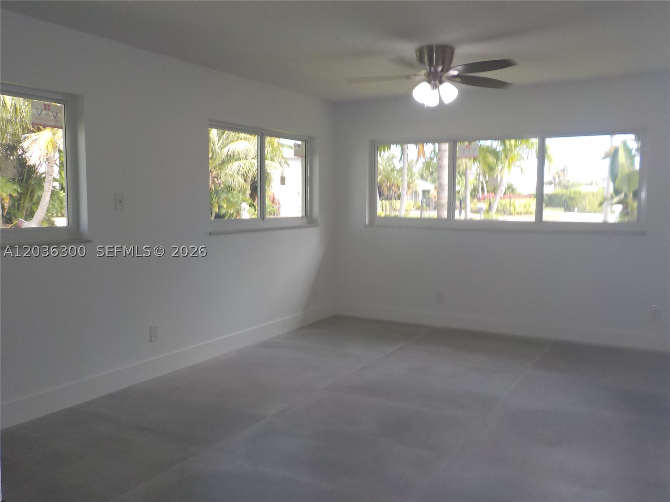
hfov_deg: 60.0
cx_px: 335
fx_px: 581
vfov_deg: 46.8
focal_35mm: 30
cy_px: 251
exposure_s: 1/80
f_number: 3.3
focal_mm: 4.1
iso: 125
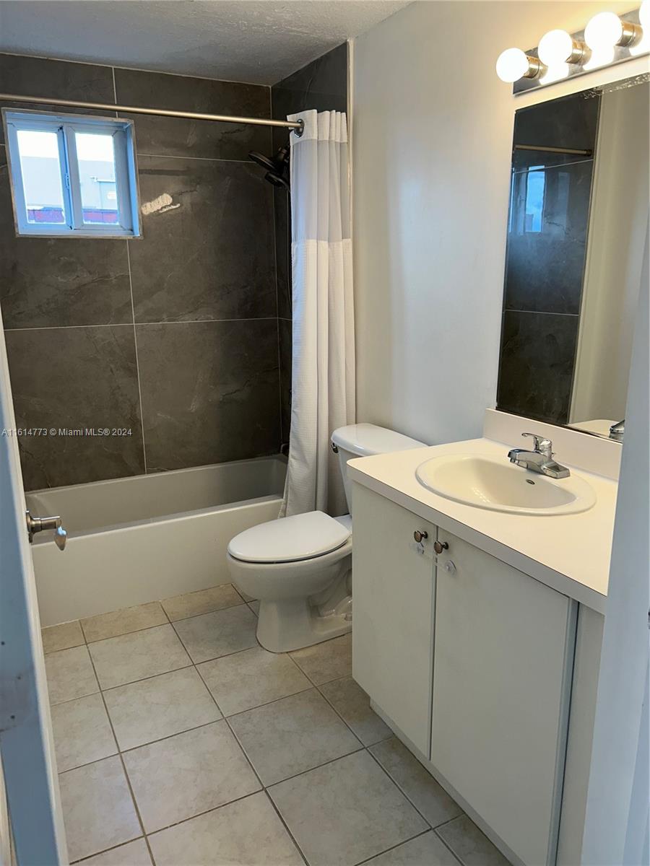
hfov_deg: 53.1
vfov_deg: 67.3
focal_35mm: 26
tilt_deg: -13.7
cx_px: 325
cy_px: 433
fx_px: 651
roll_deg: +0.5
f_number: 1.5
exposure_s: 1/120
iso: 50
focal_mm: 5.7
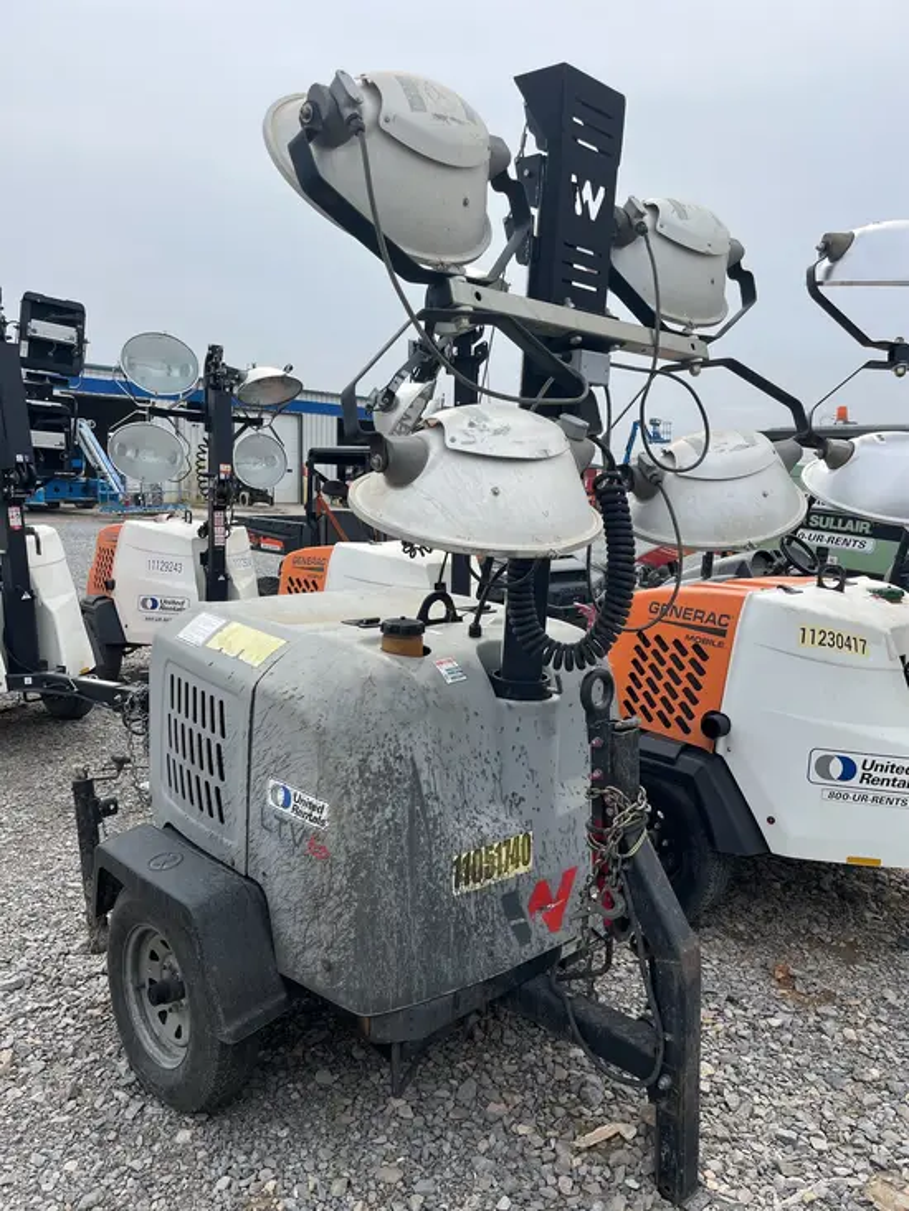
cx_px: 454
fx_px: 910
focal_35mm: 26
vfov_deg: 67.3
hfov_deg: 53.1
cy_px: 606
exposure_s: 1/3521
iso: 50
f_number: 1.6
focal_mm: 5.1
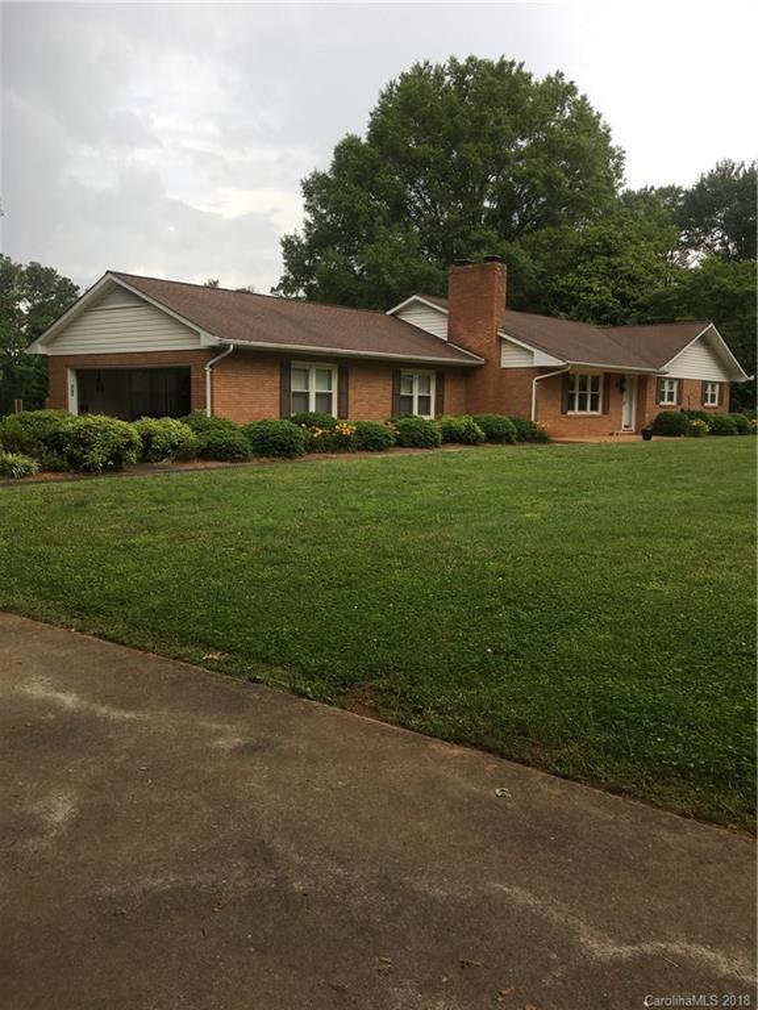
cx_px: 379
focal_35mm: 29
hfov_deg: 48.2
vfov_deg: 61.7
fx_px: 847
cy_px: 505
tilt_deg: -6.1
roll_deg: -1.6
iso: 25
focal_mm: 4.15
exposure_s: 1/227
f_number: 2.2
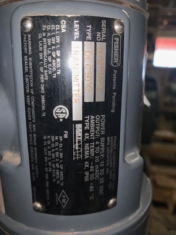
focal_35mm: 26
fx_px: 176
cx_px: 88
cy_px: 118
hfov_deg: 53.1
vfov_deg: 67.3
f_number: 1.8
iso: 25
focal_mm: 4.25
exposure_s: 1/21
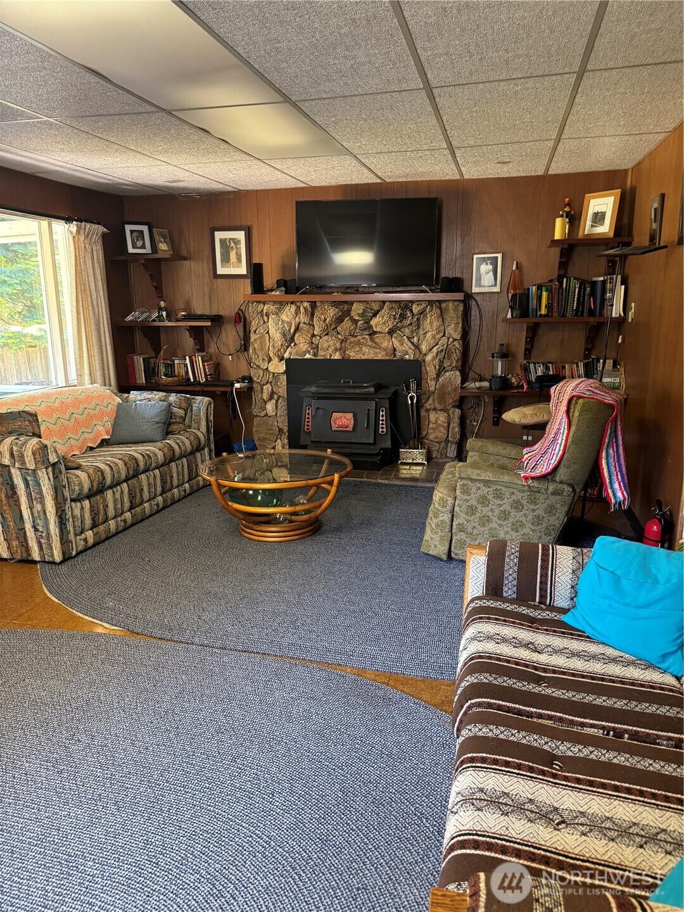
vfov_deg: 71.6
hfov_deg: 56.8
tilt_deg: -13.3
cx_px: 342
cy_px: 456
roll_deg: +1.6
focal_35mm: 24
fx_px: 632
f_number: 1.78
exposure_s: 1/60
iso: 500
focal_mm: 6.76
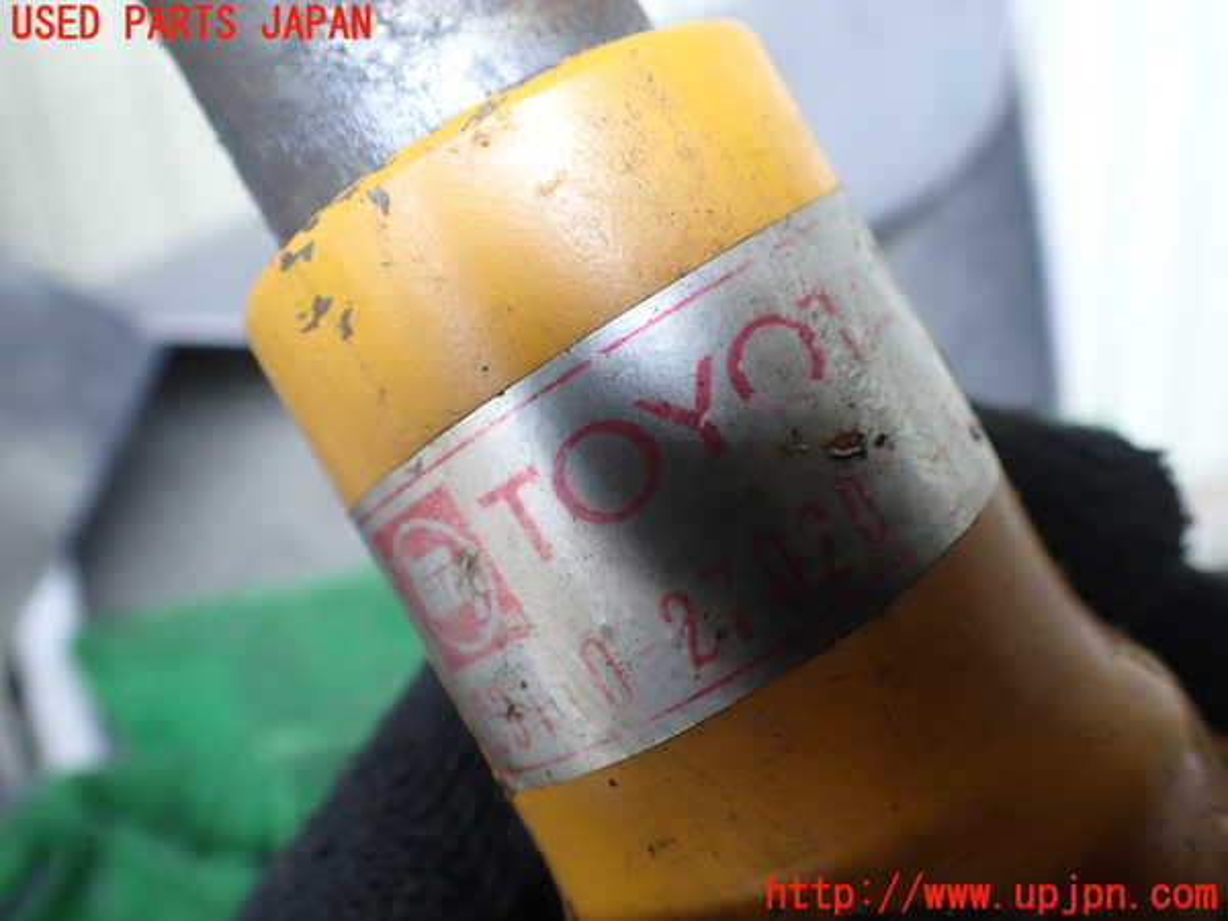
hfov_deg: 60.0
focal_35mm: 30
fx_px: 1064
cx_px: 614
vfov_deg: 46.8
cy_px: 460
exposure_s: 1/125
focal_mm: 5.4
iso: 125
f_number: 2.3
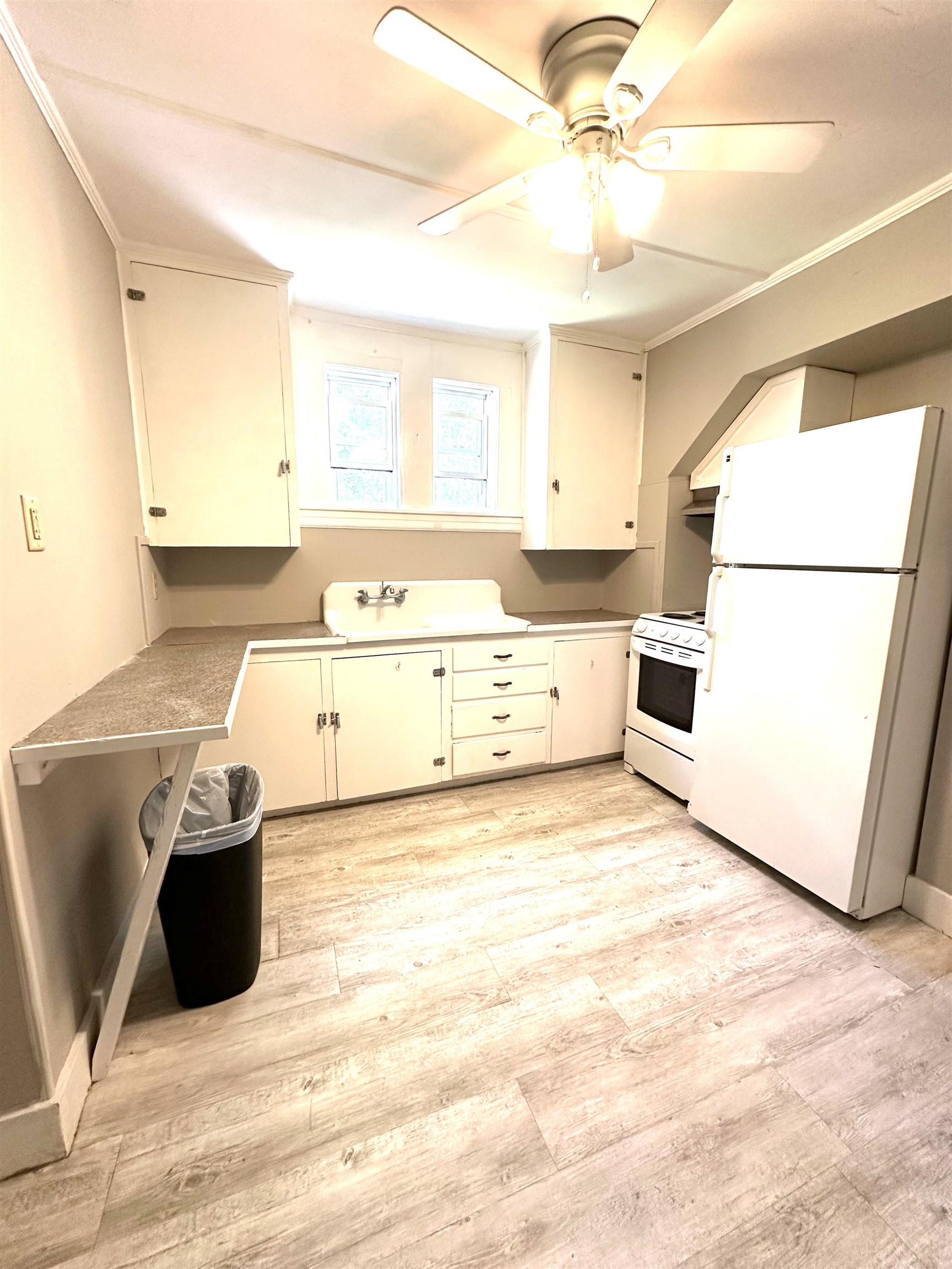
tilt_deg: -7.3
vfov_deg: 102.1
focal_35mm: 14
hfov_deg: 85.7
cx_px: 476
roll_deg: +0.4
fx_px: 513
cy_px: 634
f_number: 2.2
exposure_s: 1/60
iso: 200
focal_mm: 2.22
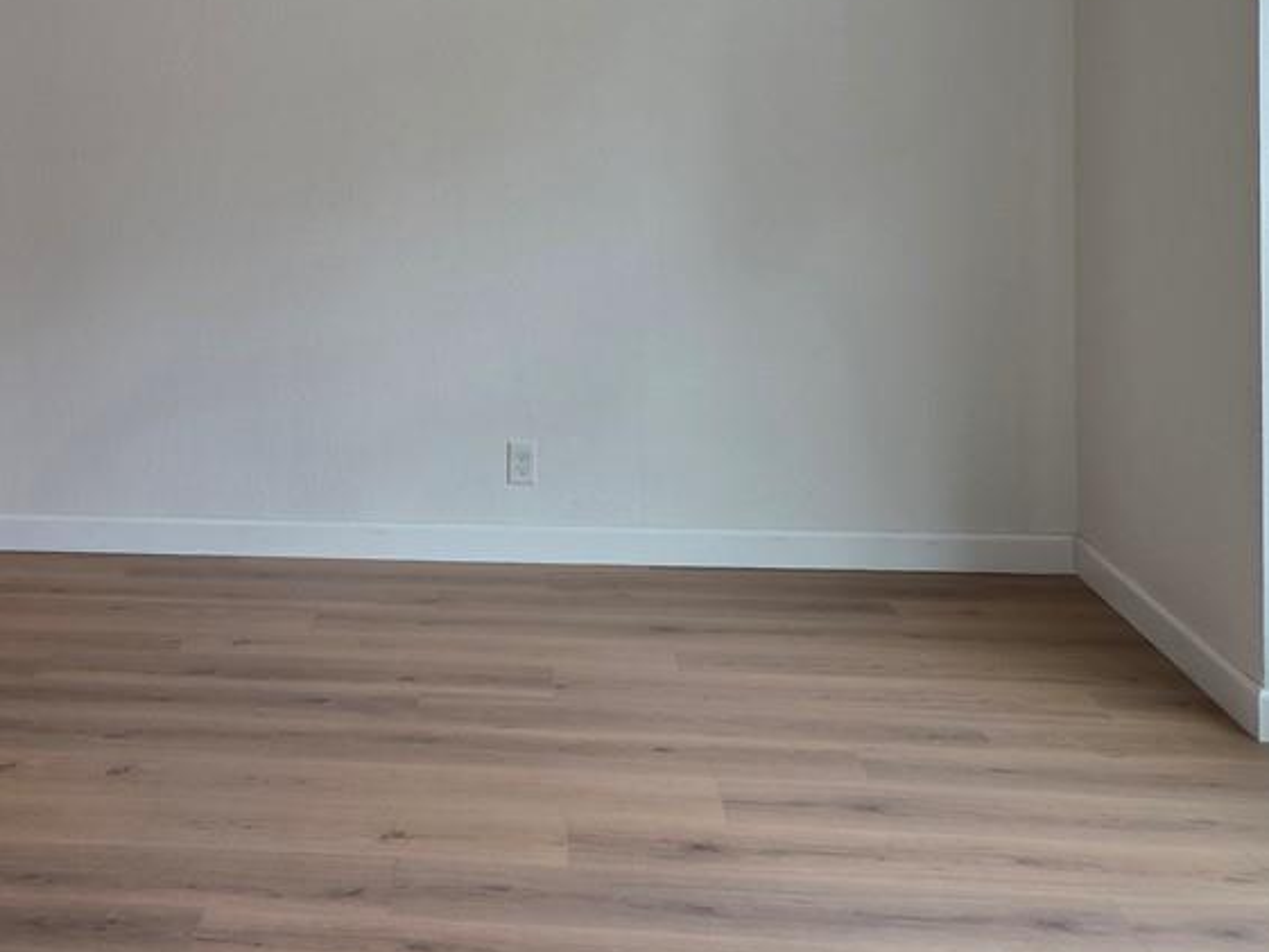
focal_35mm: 42
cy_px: 111
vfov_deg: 32.8
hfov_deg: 44.0
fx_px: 1540
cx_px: 396
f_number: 1.8
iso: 100
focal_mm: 5.4
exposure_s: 1/120
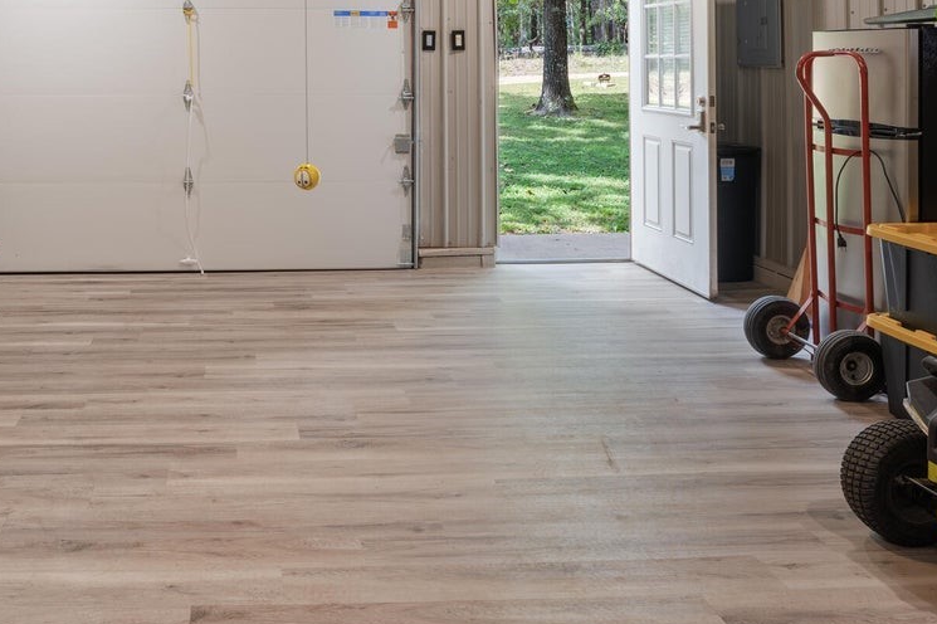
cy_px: 57
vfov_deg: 36.1
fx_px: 891
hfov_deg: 53.2
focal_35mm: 34
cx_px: 244
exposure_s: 1/1.25
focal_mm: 16.6
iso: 200
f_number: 9
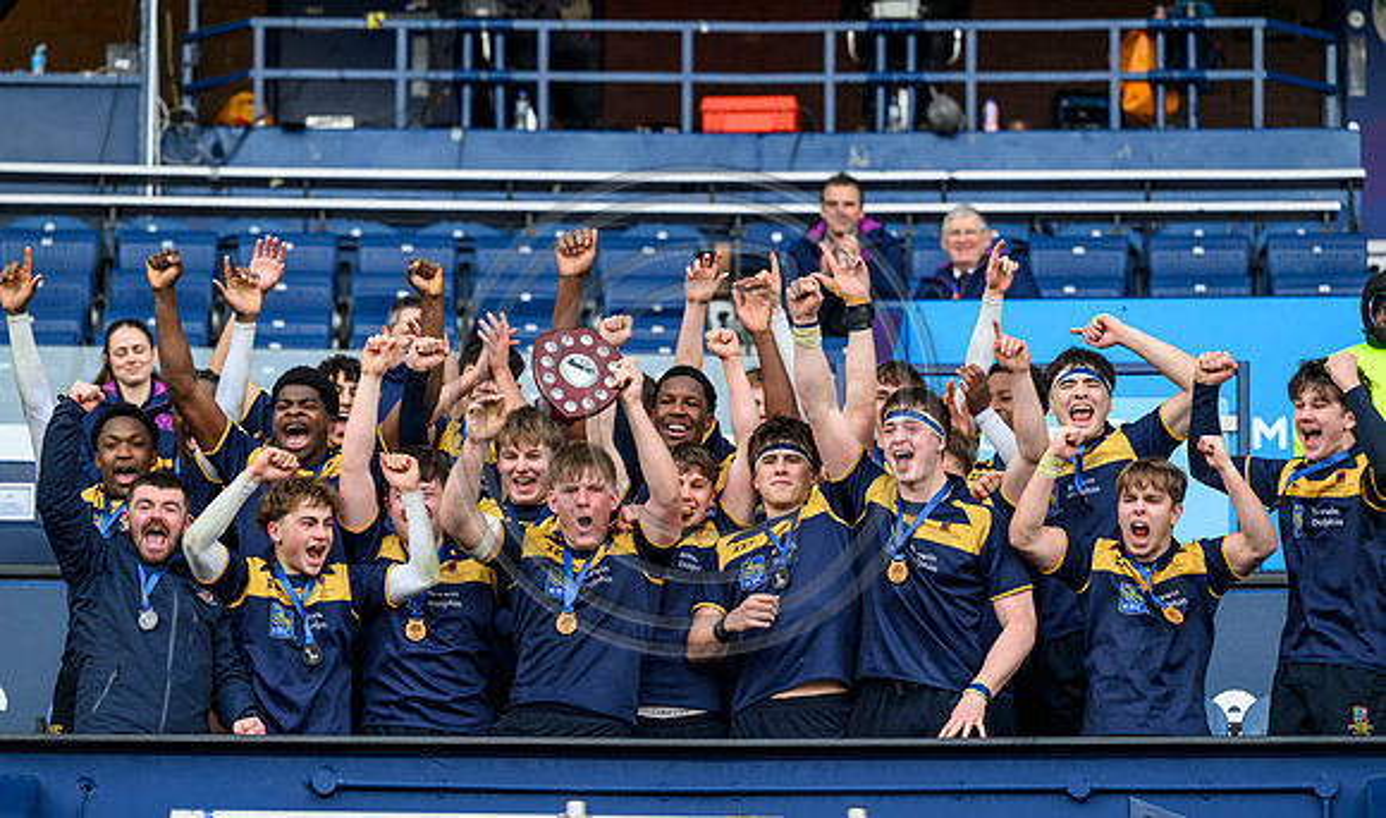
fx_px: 7380
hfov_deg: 10.7
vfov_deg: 6.3
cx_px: 734
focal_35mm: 198
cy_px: 447
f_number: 4
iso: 1250
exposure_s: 1/1000
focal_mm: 180
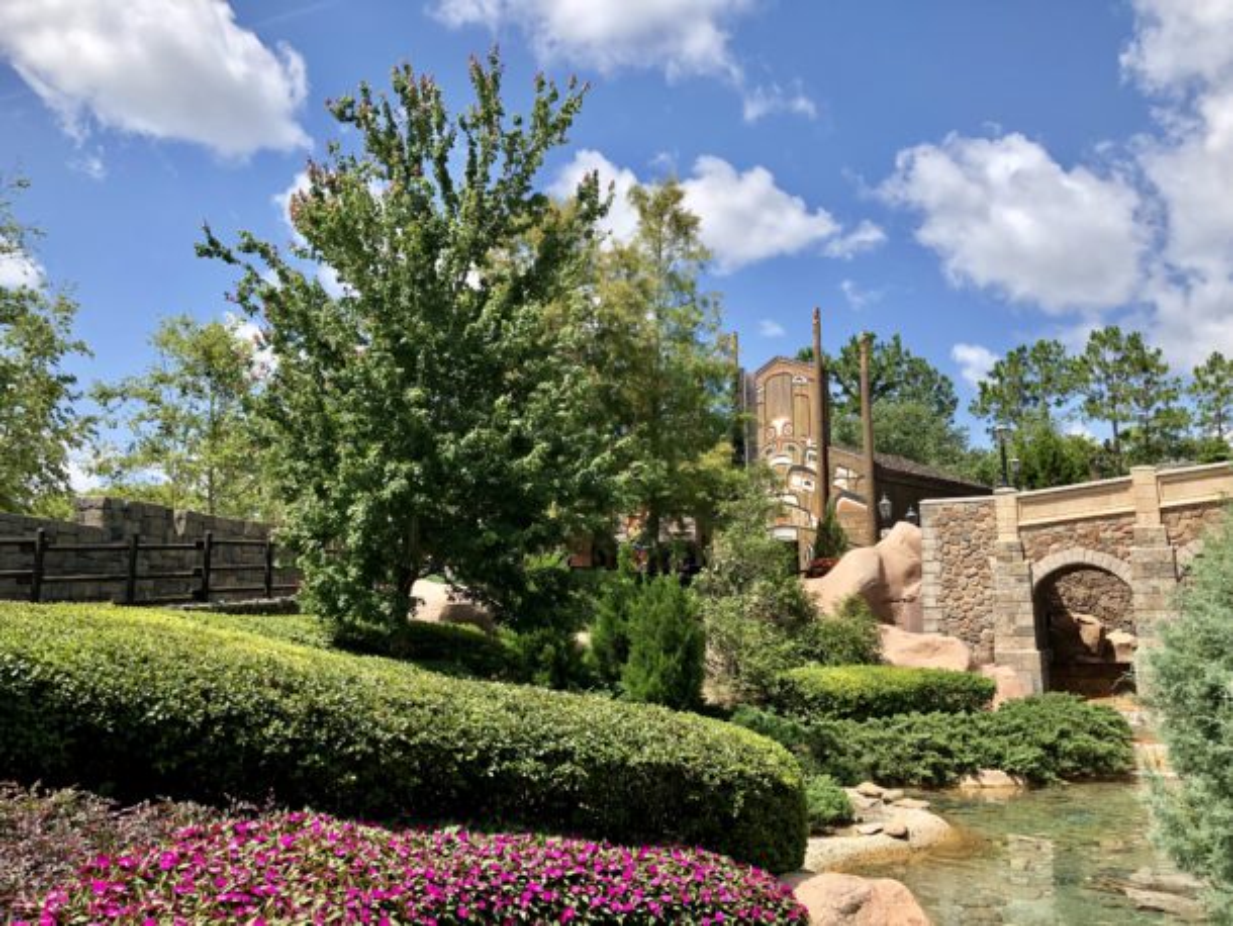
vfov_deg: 49.8
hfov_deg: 63.4
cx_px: 616
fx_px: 998
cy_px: 463
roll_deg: +0.3
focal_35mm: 28
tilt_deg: +9.4
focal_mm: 4
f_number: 1.8
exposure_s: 1/1412
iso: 20
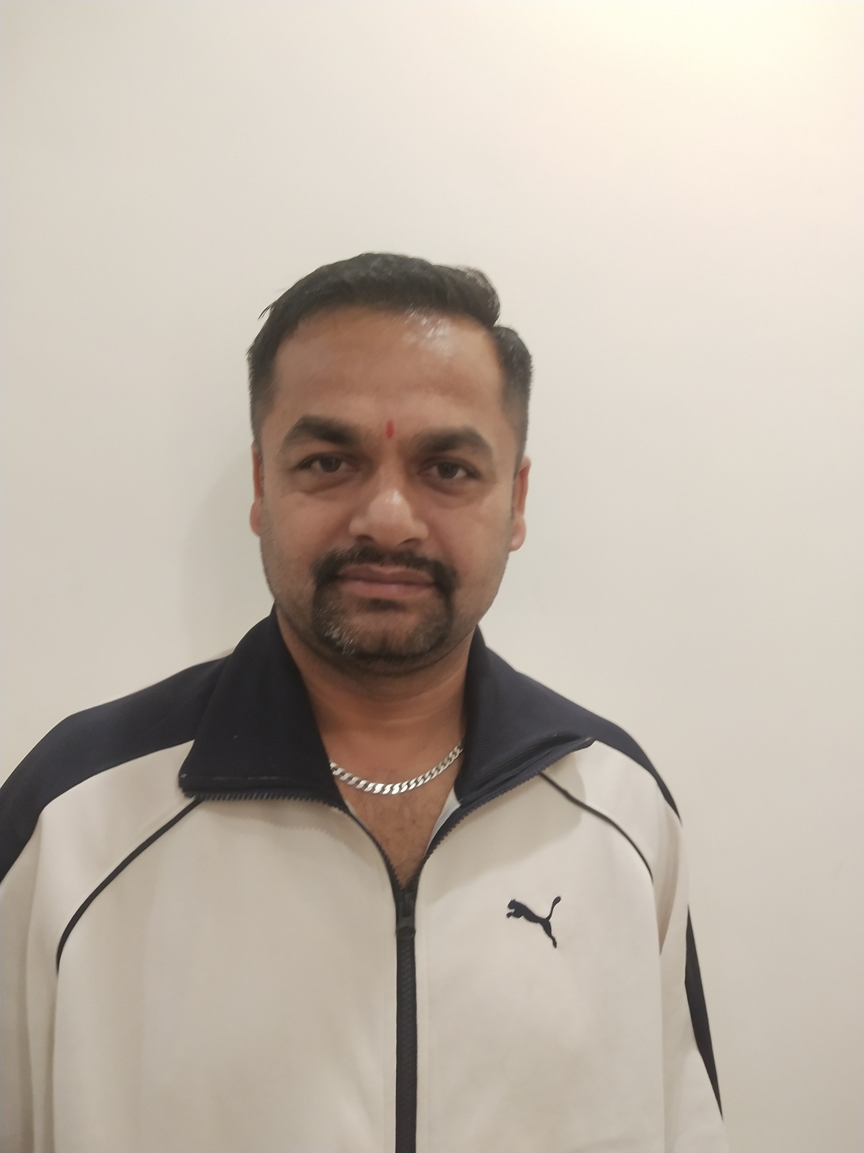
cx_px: 432
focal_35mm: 30
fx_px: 998
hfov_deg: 46.8
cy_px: 576
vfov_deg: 60.0
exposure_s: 1/33.3
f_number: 1.8
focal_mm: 3.95
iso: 342
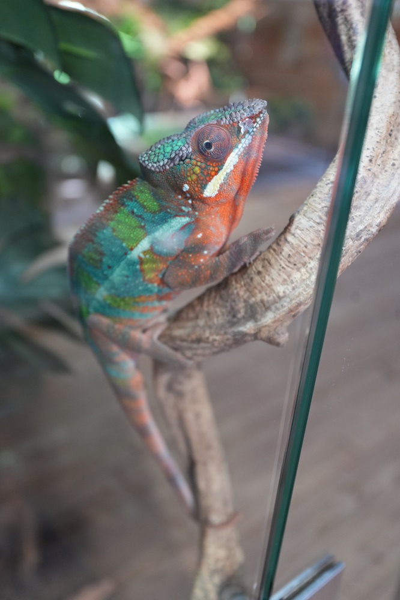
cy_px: 300
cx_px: 200
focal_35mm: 35
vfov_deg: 54.5
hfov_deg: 37.8
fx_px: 584
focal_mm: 35
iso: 2000
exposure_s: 1/60
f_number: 4
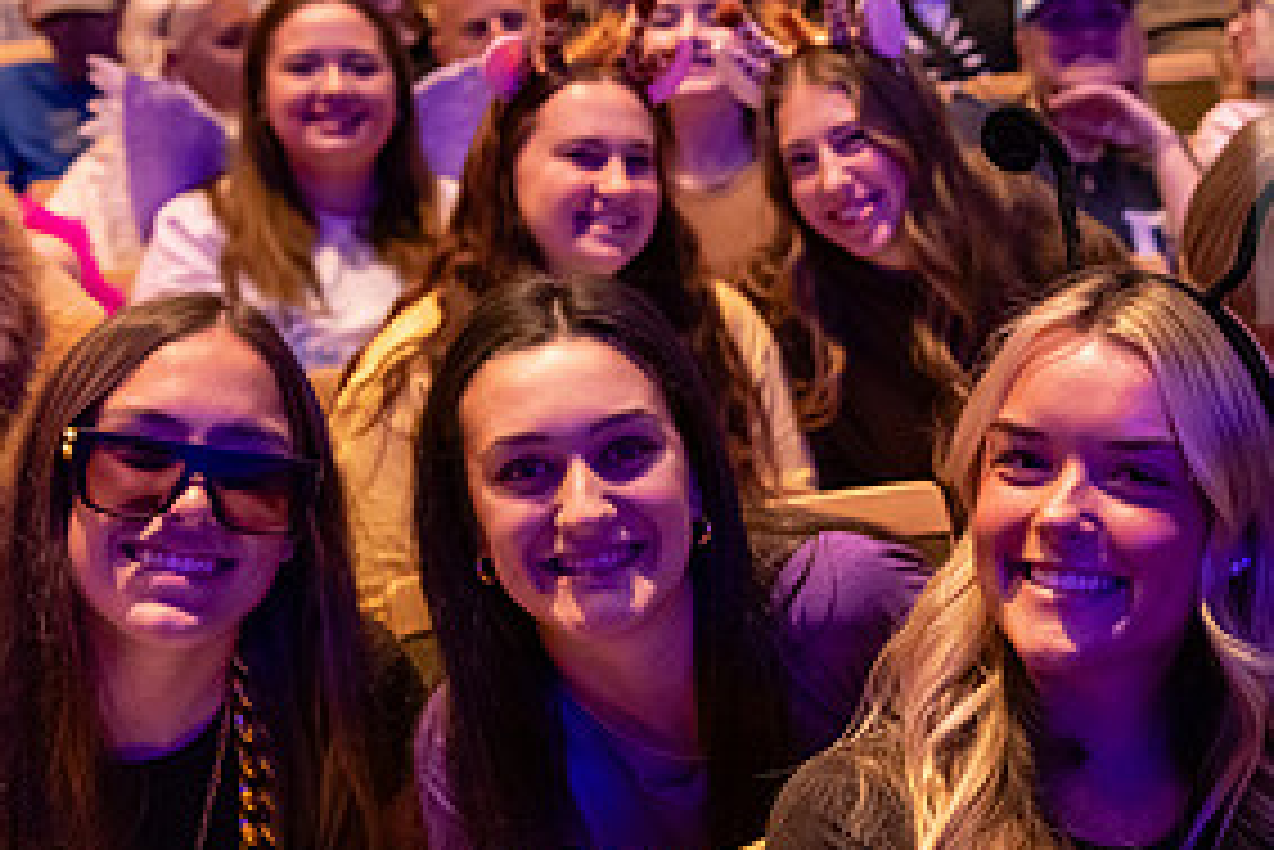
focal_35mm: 78
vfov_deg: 17.5
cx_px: 1121
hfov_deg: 25.3
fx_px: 2762
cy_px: 492
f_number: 3.5
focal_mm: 38
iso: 3200
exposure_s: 1/125
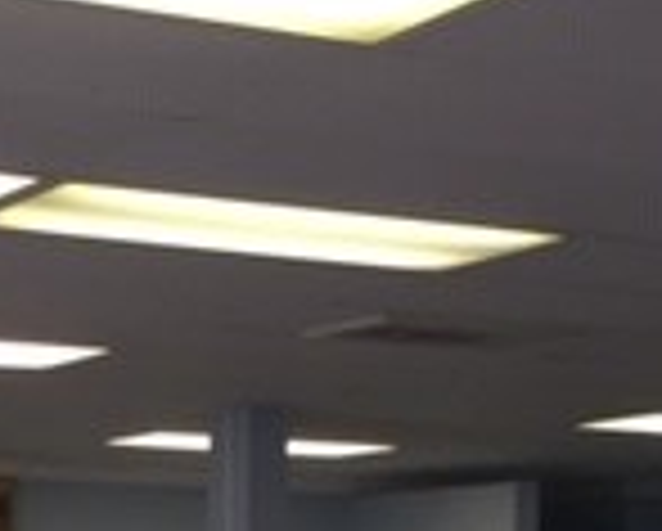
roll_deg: -0.6
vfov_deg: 12.1
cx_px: 306
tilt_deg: -2.8
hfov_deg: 15.6
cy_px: 770
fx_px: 2413
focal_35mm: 123
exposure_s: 1/30
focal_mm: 4.15
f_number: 2.2
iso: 40
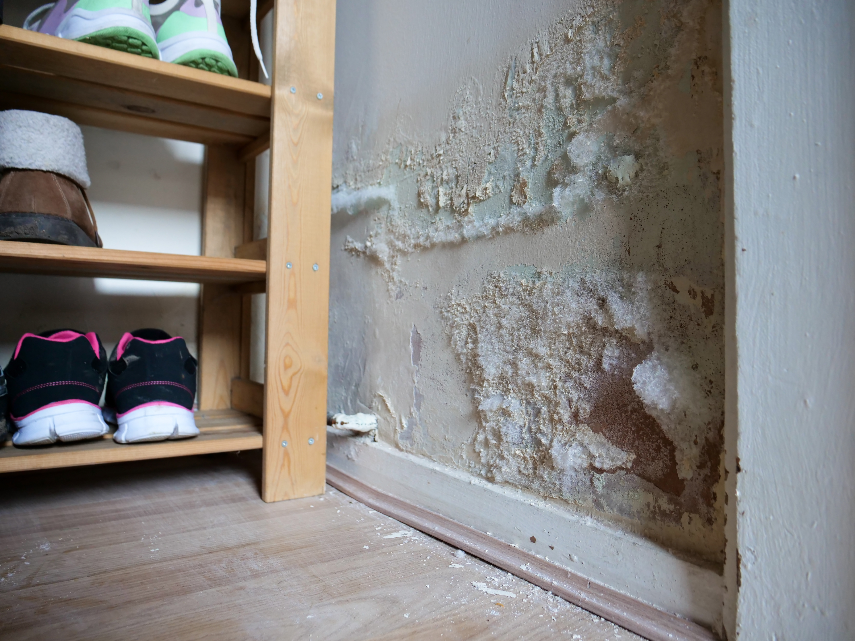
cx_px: 428
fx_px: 593
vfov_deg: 56.8
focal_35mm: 24
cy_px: 320
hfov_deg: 71.6
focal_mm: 12
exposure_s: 1/60
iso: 800
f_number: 2.8
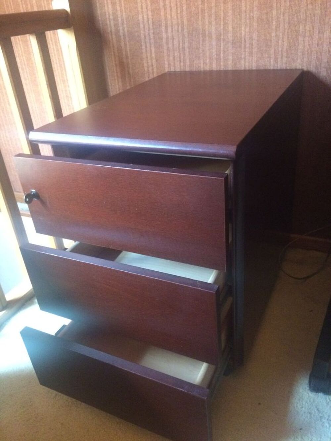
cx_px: 166
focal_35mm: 29
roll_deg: +7.3
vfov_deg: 61.7
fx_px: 370
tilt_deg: -30.7
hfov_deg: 48.2
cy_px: 220
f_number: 2.2
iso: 400
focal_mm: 4.15
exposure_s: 1/17
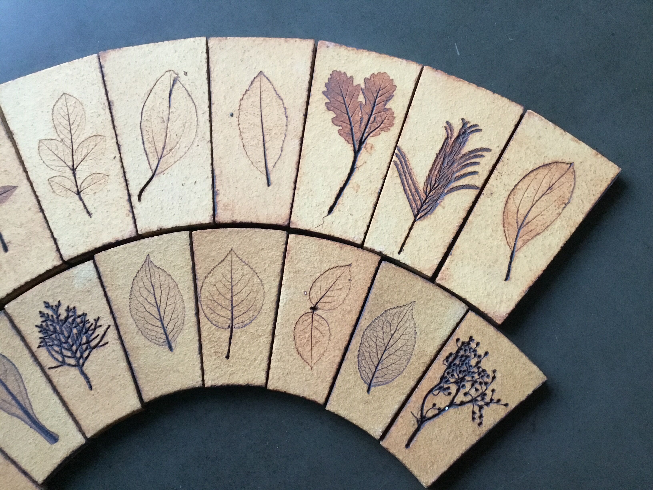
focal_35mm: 31
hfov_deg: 58.4
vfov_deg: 45.4
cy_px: 245
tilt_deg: -78.7
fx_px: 585
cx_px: 326
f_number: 2.4
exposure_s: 1/33
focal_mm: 3.3
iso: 250
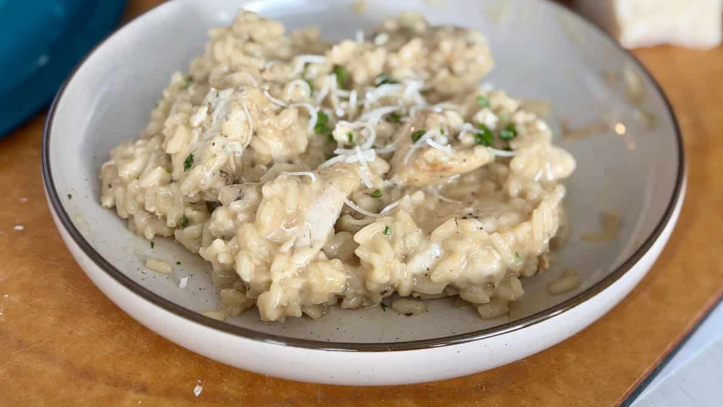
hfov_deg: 39.2
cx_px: 365
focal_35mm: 53
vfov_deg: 22.6
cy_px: 163
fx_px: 1016
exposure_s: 1/60
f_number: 1.8
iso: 125
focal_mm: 6.8
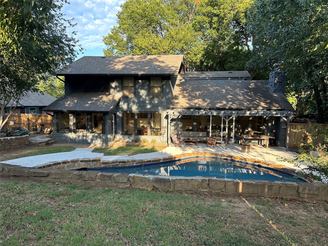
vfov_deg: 53.1
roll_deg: -0.4
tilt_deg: -5.2
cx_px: 164
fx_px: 246
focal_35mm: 26
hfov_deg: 67.3
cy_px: 123
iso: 50
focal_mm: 5.7
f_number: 1.5
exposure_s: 1/366
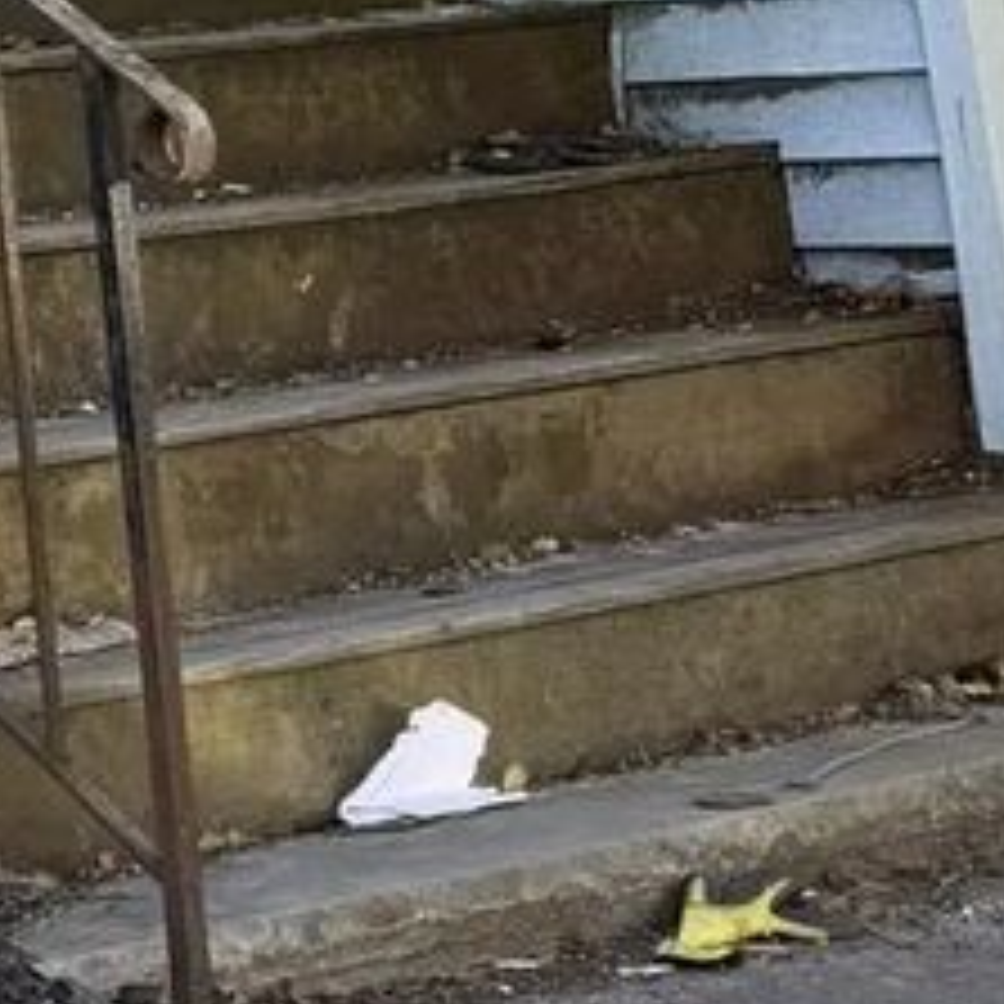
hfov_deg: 12.8
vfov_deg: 11.1
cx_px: -468
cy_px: -1483
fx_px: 4266
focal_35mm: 130
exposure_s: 1/453
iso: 80
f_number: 1.78
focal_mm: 6.76
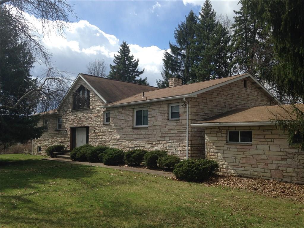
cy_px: 114
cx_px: 152
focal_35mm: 33
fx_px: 290
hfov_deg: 55.4
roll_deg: -0.3
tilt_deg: +2.8
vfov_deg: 42.9
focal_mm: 4.12
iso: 50
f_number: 2.4
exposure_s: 1/1550
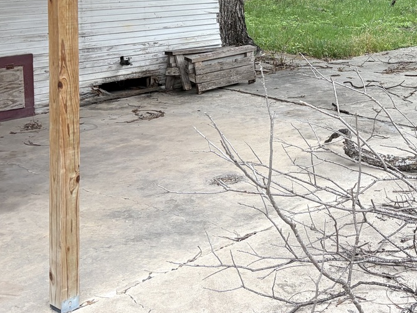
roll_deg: -0.4
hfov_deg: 32.8
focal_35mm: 56
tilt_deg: -2.5
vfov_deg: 24.6
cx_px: 368
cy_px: -14
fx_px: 674
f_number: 1.6
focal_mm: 5.96
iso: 50
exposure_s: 1/249
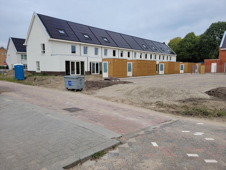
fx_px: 170
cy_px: 85
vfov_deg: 53.1
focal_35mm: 26
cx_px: 113
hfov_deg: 67.3
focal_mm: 5.4
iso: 40
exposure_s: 1/2000
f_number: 1.8
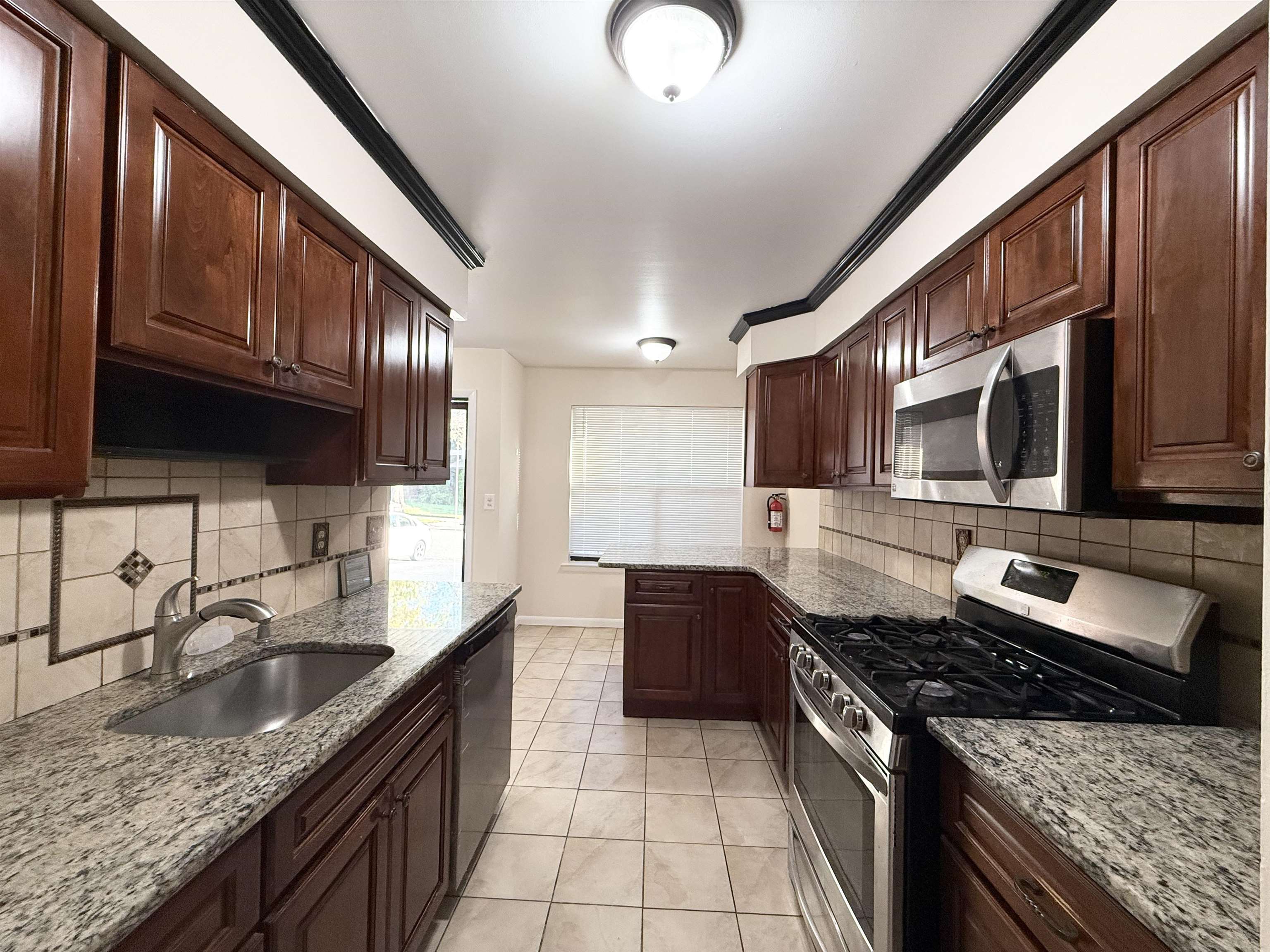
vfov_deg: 85.7
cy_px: 476
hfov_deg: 102.1
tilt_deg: +0.9
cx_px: 635
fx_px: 514
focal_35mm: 14
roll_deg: -1.1
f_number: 2.2
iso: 320
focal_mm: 2.22
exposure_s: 1/120
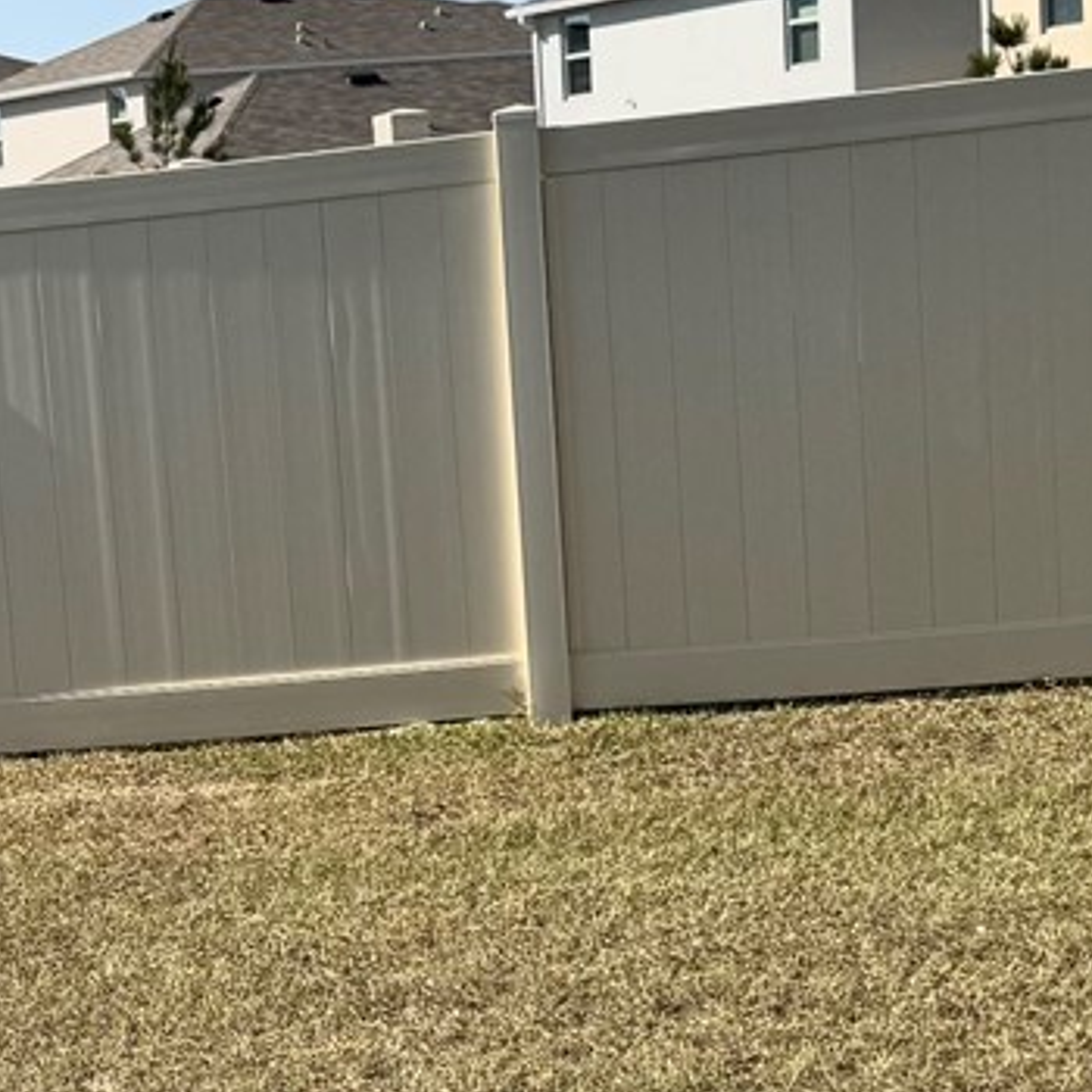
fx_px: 3462
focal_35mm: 97
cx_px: -12
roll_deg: +4.5
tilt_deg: -8.4
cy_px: 711
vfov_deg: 17.9
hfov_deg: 17.5
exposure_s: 1/4310
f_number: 1.78
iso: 80
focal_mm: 6.76
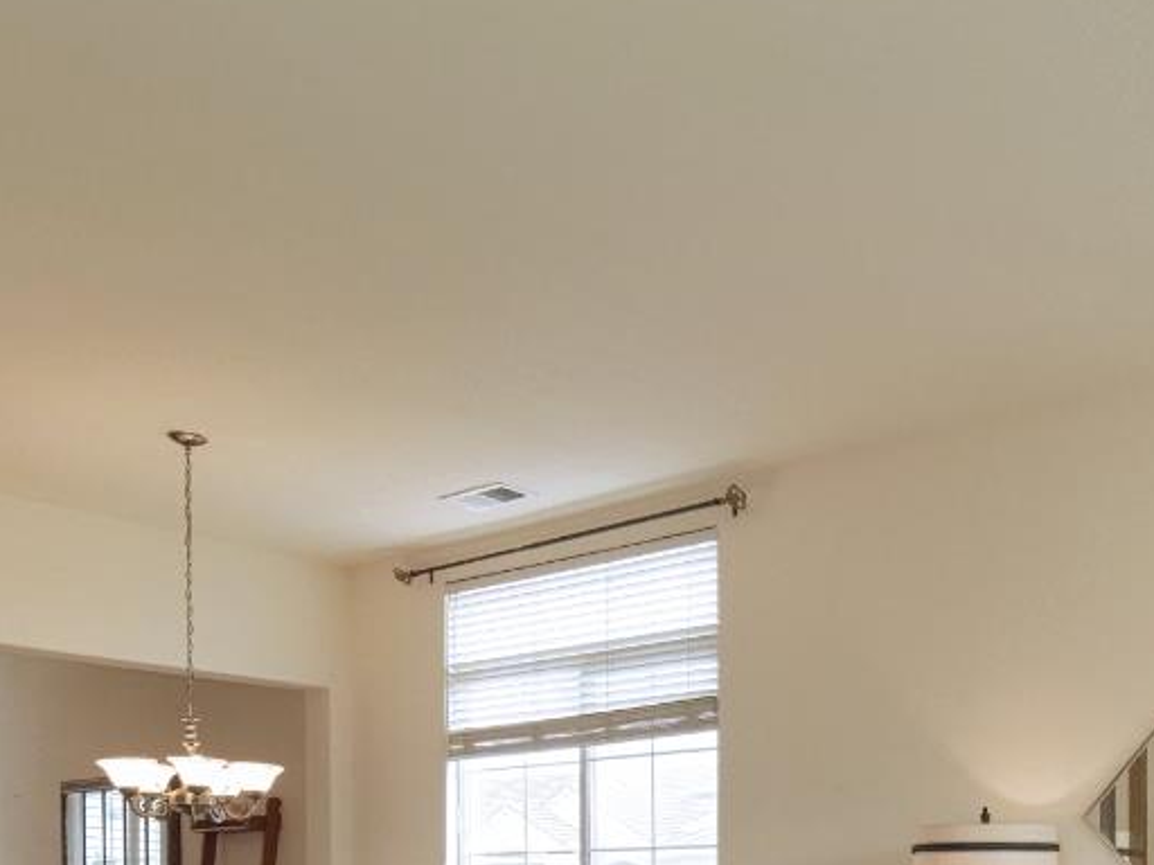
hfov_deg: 42.6
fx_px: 1367
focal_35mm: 41
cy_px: 947
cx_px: 1001
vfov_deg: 31.3
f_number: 4.5
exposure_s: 1/160
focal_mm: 7
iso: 800
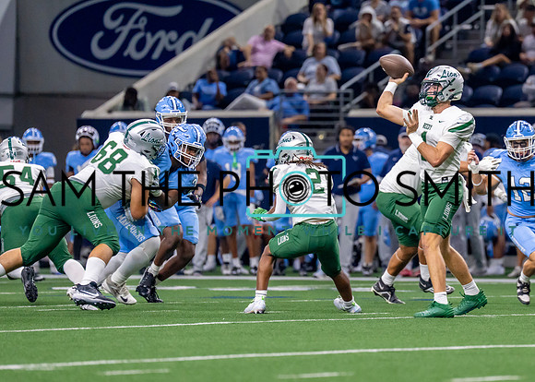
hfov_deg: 5.8
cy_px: 185
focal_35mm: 349
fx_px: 5301
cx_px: 392
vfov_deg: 4.1
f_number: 2.8
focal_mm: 200
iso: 2000
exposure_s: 1/1000
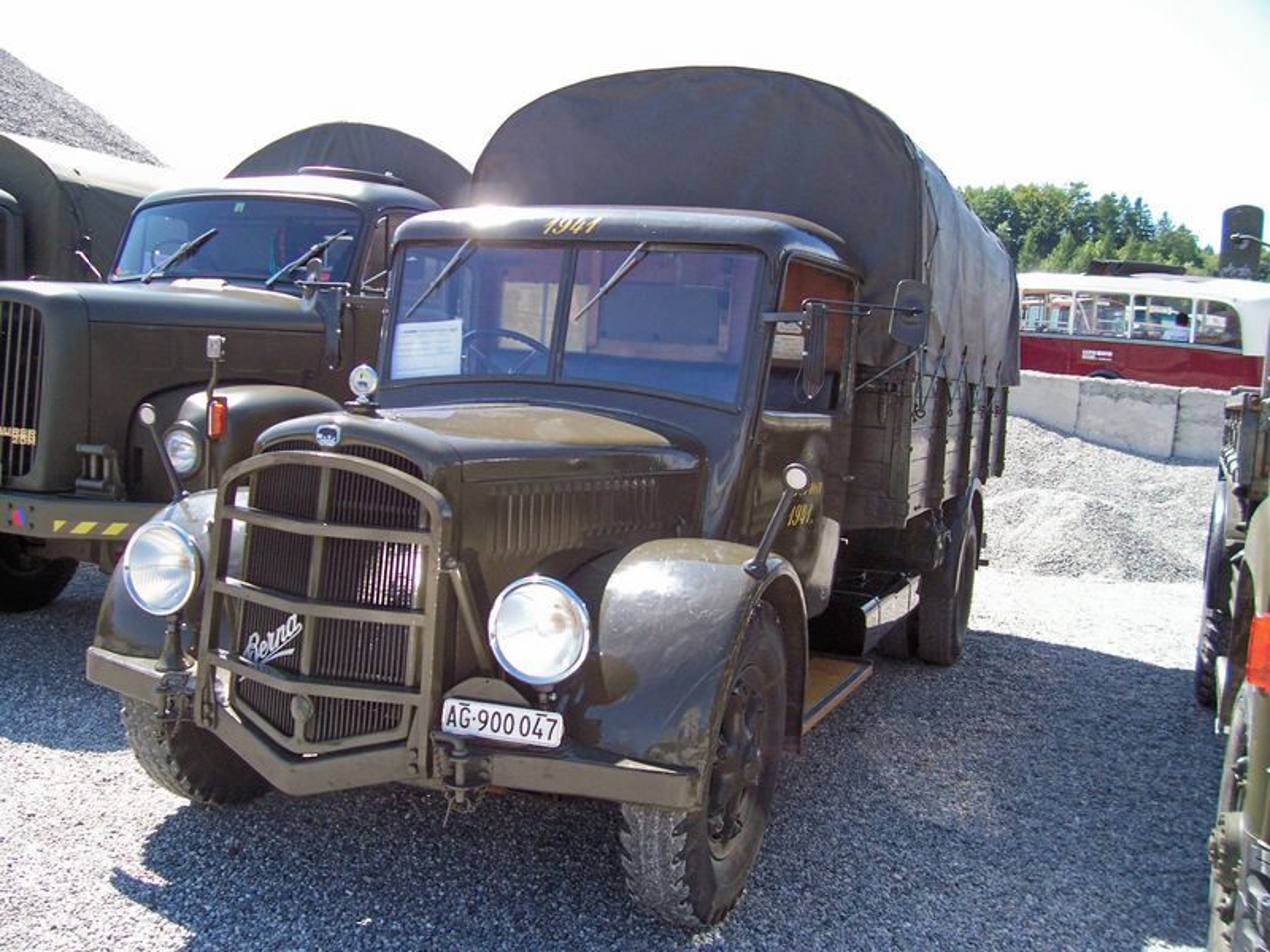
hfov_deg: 54.0
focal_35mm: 34
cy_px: 476
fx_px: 1247
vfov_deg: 41.8
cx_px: 635
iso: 80
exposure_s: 1/477
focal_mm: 5.6
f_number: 2.7
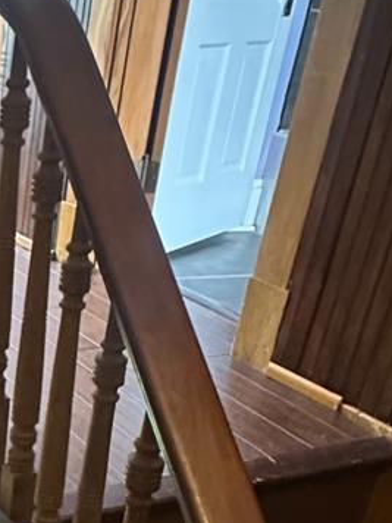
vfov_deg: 30.9
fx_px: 891
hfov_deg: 21.6
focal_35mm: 59
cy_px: 494
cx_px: -162
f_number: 2.2
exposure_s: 1/60
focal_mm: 2.22
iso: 1000
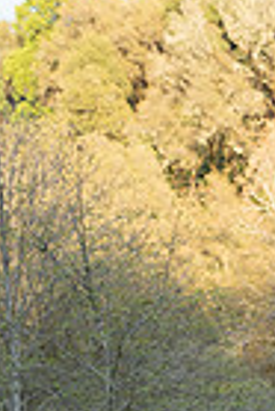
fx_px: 1589
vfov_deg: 13.9
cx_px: 402
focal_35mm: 139
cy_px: 597
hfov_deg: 9.6
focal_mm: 43
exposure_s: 1/125
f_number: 8
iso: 500
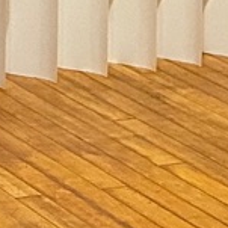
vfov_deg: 6.7
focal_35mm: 225
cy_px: -550
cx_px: -554
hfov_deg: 6.7
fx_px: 1677
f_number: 1.78
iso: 500
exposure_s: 1/60
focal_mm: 6.86
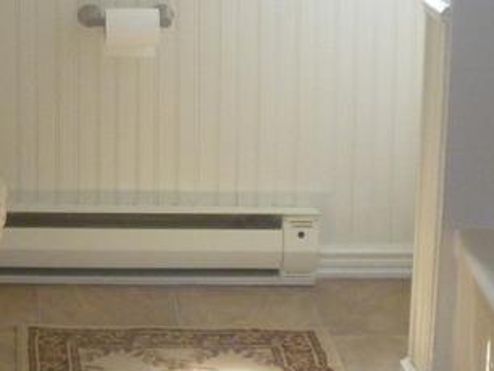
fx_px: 1671
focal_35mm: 117
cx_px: -52
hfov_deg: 16.3
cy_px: 0
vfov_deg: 12.5
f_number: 3.5
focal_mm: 6.3
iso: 320
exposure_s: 1/60
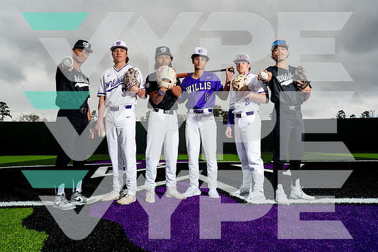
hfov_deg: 63.6
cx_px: 189
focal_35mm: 29
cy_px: 126
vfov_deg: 45.0
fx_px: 305
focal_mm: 29
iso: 100
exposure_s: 1/250
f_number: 8
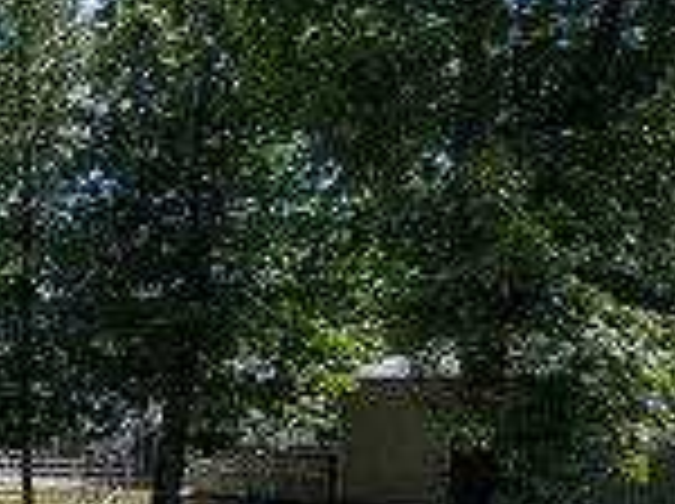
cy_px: 431
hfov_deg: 25.9
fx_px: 1090
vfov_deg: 25.4
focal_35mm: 56
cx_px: -327
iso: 320
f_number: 10
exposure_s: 1/400
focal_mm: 14
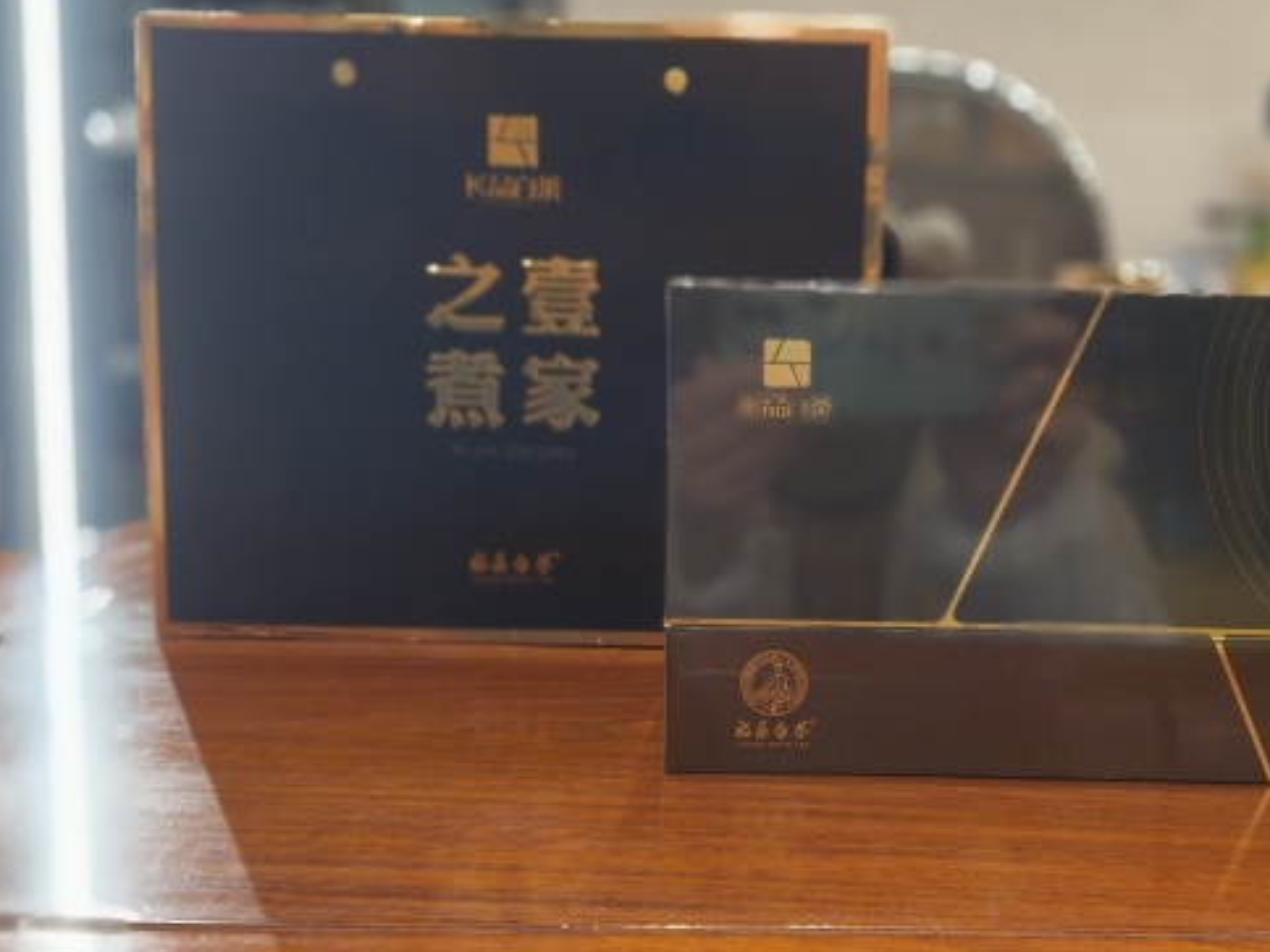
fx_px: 1578
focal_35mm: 43
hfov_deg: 43.3
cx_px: 832
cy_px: 543
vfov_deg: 33.5
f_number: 2.8
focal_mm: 4.84
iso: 250
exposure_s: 1/40.1
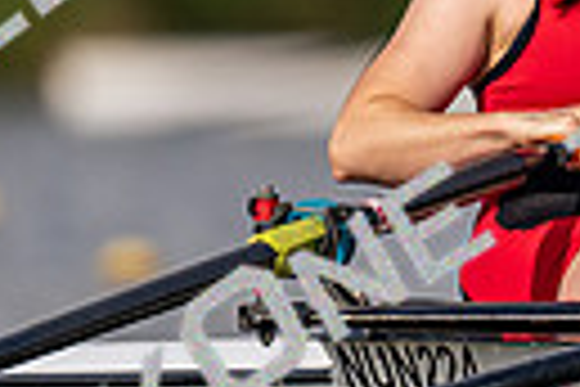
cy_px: 110
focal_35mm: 4034
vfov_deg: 0.3
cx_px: 1245
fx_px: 64987
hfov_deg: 0.5
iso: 200
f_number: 4
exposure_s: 1/2500
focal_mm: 600
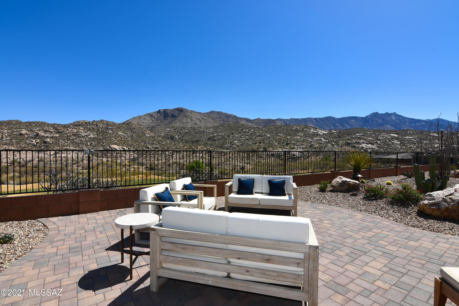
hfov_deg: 96.7
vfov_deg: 73.7
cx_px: 230
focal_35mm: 16
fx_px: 204
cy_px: 153
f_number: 13
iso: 100
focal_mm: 11
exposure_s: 1/250
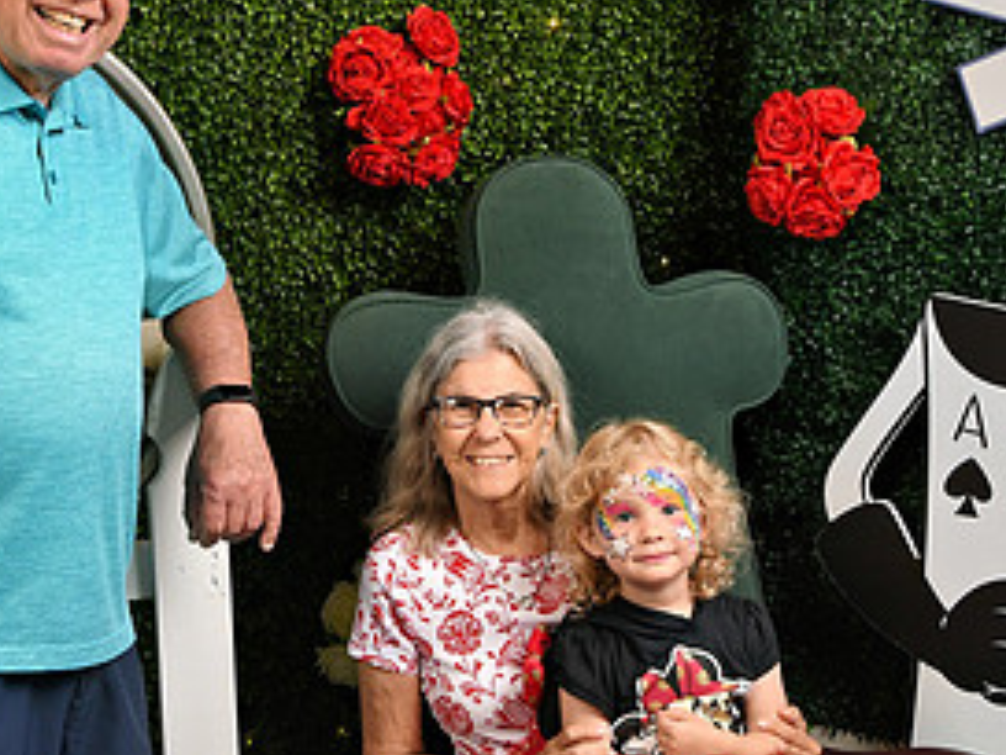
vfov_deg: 18.4
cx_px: 337
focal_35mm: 80
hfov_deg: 24.3
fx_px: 2325
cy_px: 313
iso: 640
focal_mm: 26
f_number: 7.1
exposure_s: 1/125
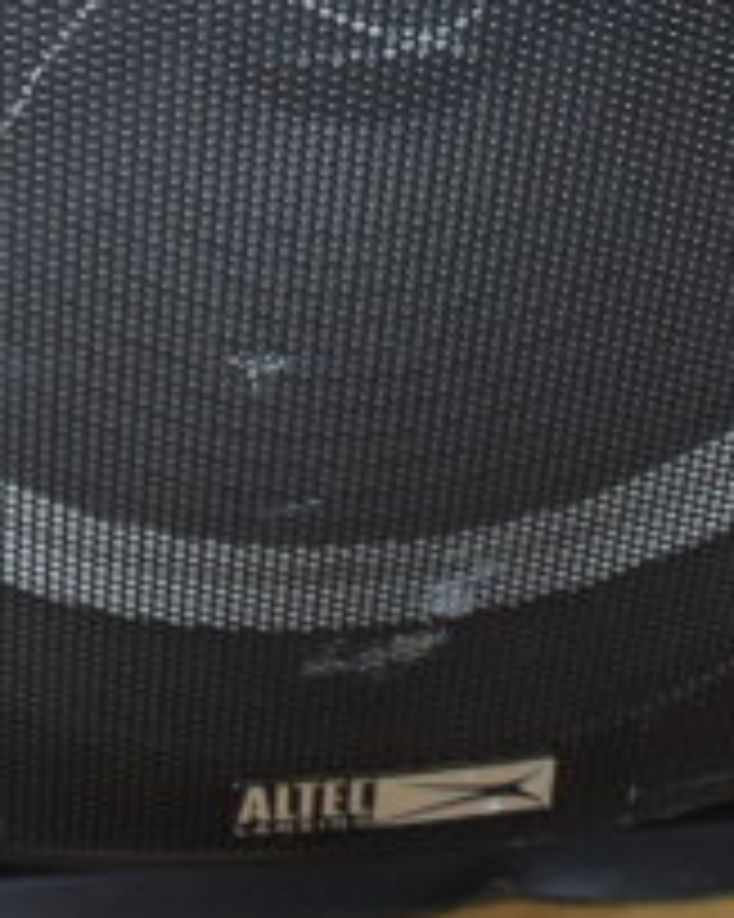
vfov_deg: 12.7
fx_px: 3777
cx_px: 437
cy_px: -722
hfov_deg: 11.1
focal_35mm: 139
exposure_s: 1/30
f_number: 3.8
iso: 800
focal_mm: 22
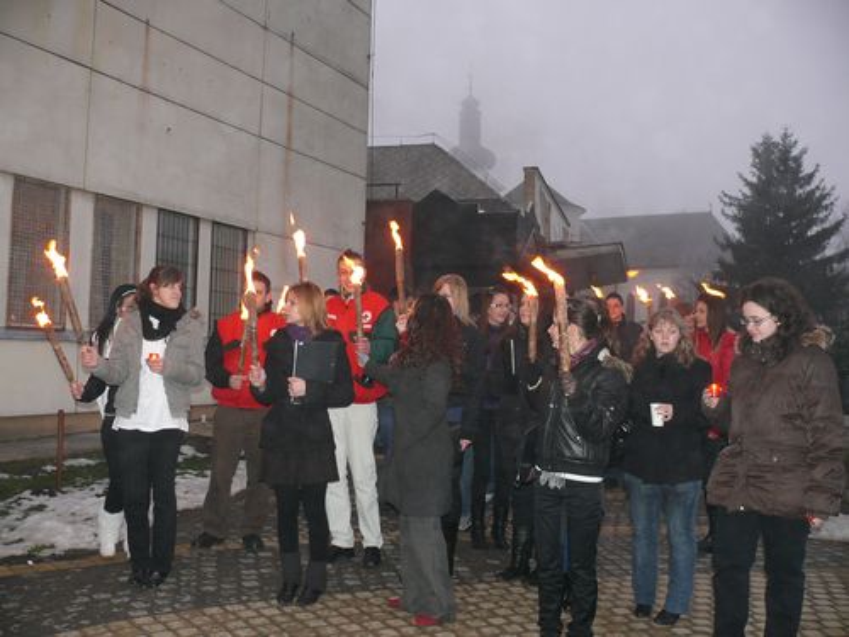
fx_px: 858
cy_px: 318
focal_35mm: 35
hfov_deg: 52.6
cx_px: 424
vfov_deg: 40.7
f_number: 2.8
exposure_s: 1/30
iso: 200
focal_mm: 7.4
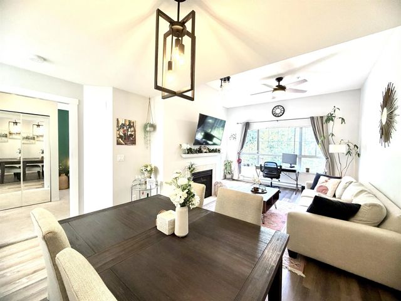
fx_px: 162
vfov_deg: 85.7
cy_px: 150
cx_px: 200
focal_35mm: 14
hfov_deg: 102.1
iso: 320
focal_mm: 2.22
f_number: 2.2
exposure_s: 1/121
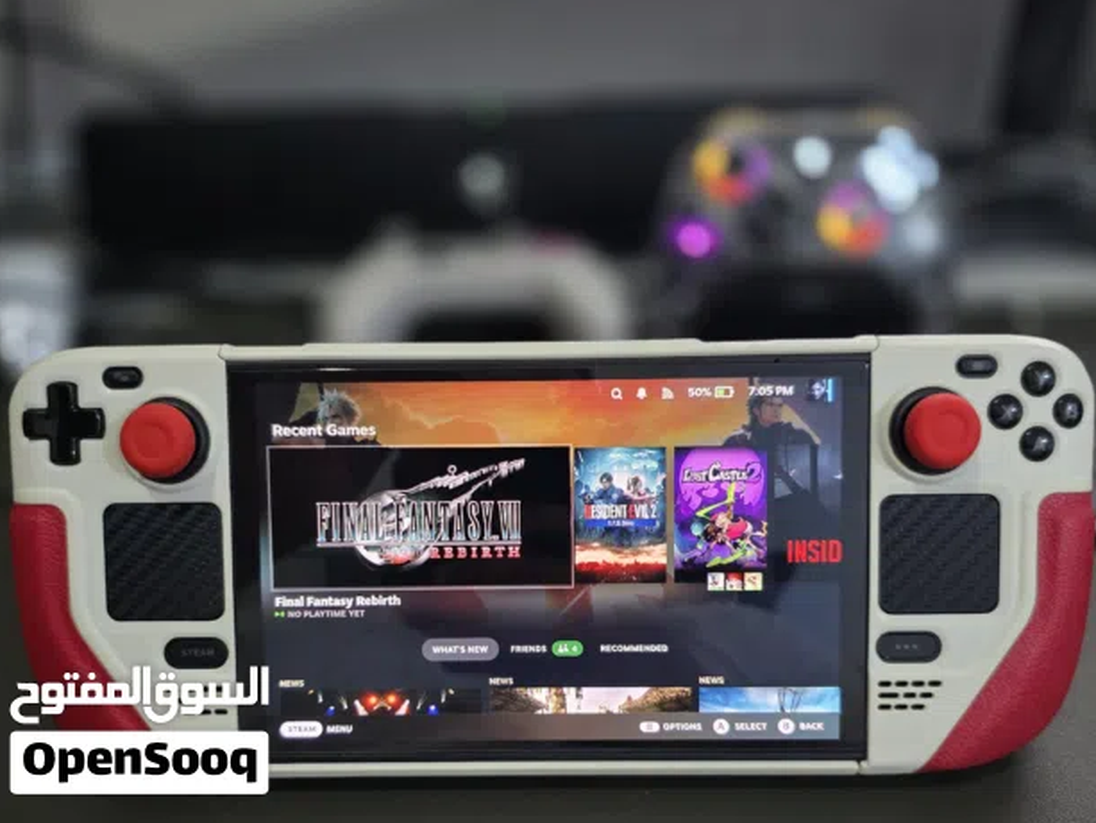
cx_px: 538
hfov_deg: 71.6
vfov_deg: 56.8
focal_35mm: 24
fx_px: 760
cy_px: 408
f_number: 1.7
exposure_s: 1/101
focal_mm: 6.3
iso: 800
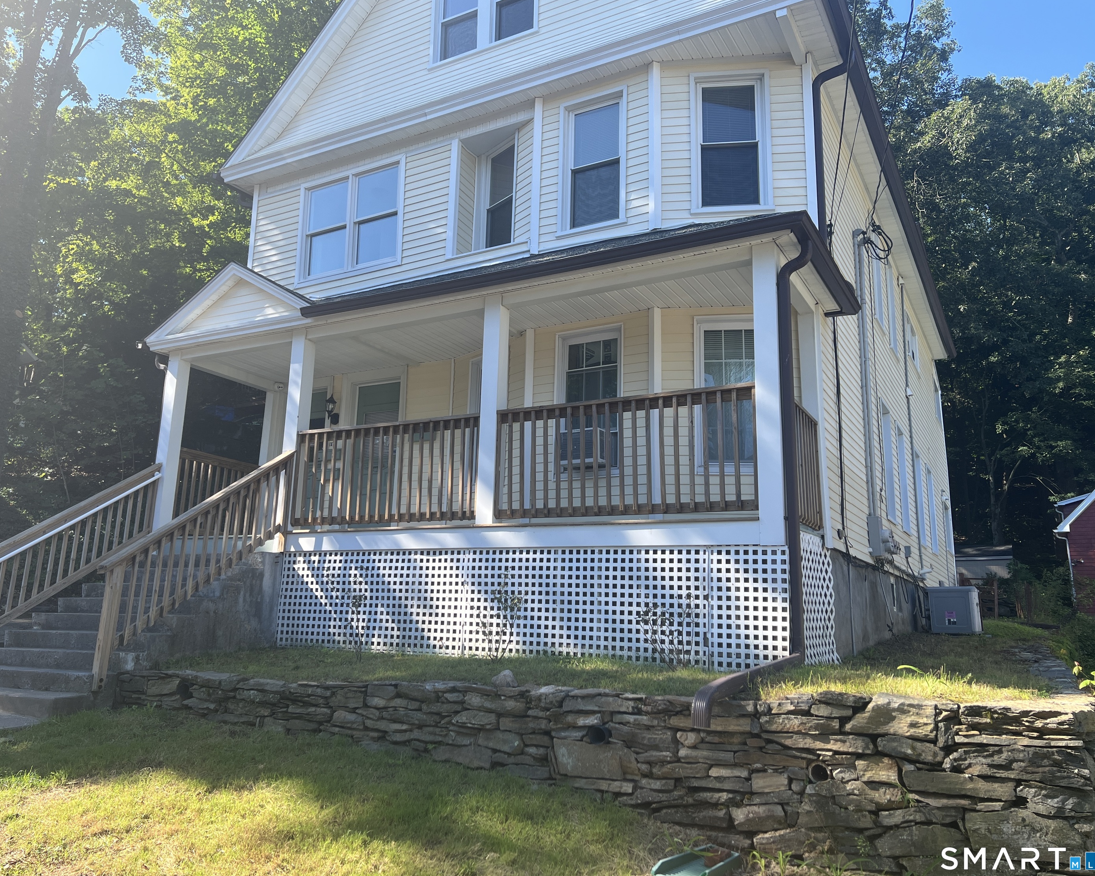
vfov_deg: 51.5
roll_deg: -0.1
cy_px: 426
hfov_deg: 62.2
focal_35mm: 28
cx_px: 516
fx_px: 907
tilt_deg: +14.5
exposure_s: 1/1058
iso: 50
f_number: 1.5
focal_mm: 5.7
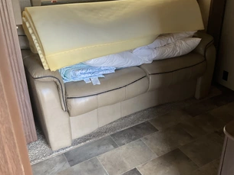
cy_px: 77
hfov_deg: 48.7
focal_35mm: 38
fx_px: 257
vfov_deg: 37.7
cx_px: 140
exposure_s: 1/61
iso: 64
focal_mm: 3
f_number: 1.8
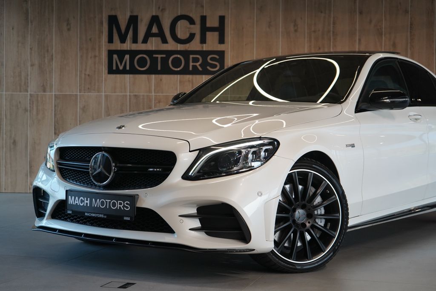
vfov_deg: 23.0
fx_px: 715
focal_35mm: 59
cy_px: 146
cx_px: 218
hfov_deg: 33.9
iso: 1250
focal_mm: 59
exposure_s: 1/160
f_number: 5
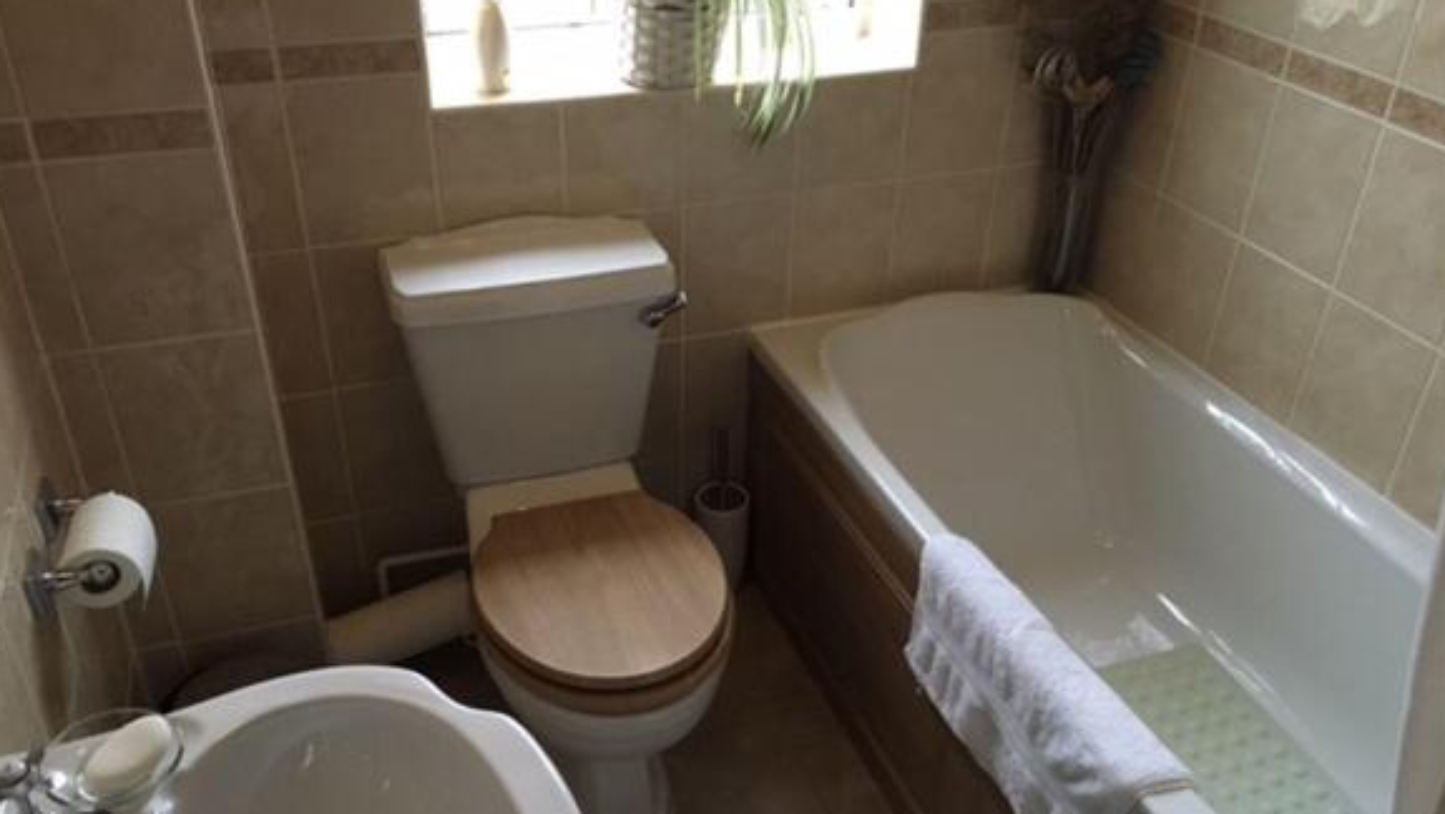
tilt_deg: -33.9
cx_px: 720
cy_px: 456
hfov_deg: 61.0
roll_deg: -1.1
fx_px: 1227
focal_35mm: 32
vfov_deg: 36.7
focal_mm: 4.15
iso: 200
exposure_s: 1/25
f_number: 2.2
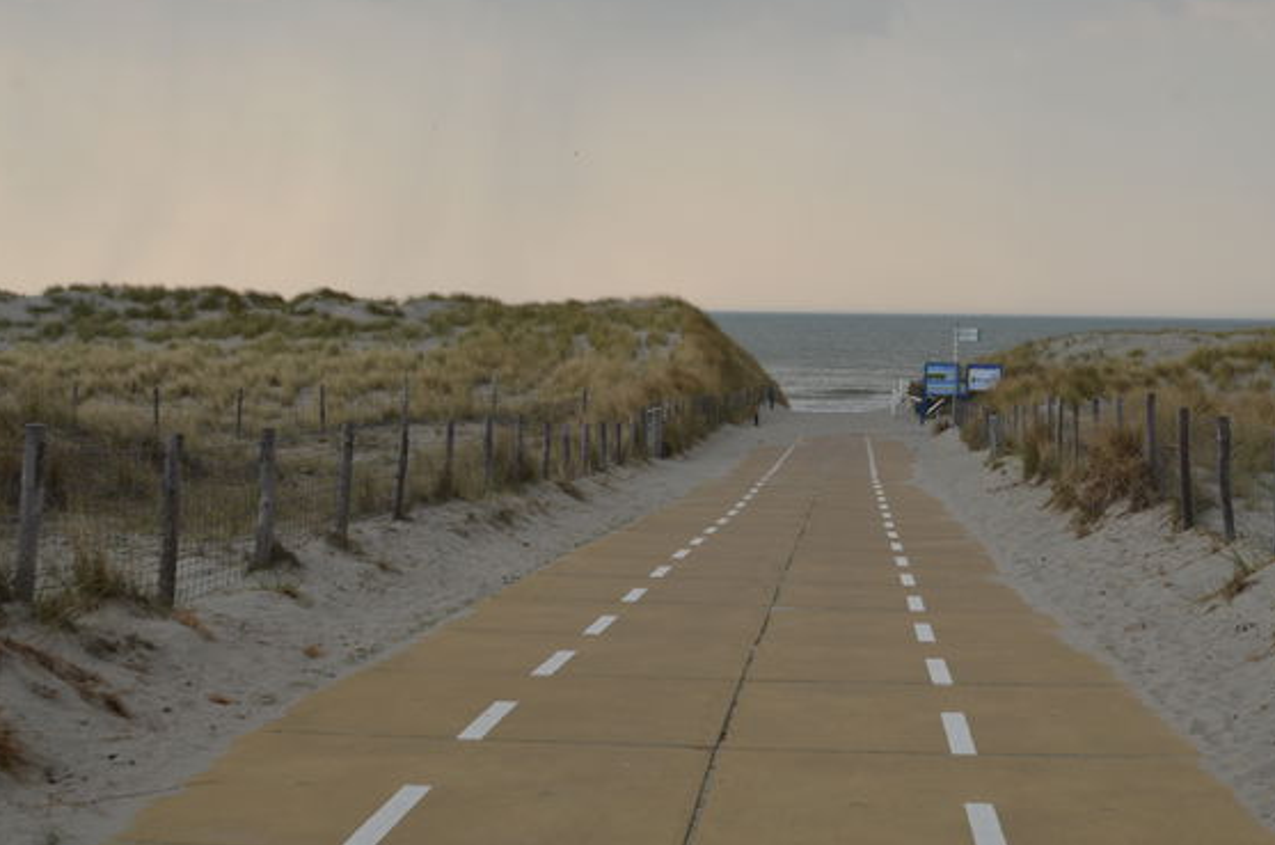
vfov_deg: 23.9
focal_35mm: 57
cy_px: 439
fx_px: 1998
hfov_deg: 35.4
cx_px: 675
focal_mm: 35
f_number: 8
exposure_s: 1/250
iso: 180
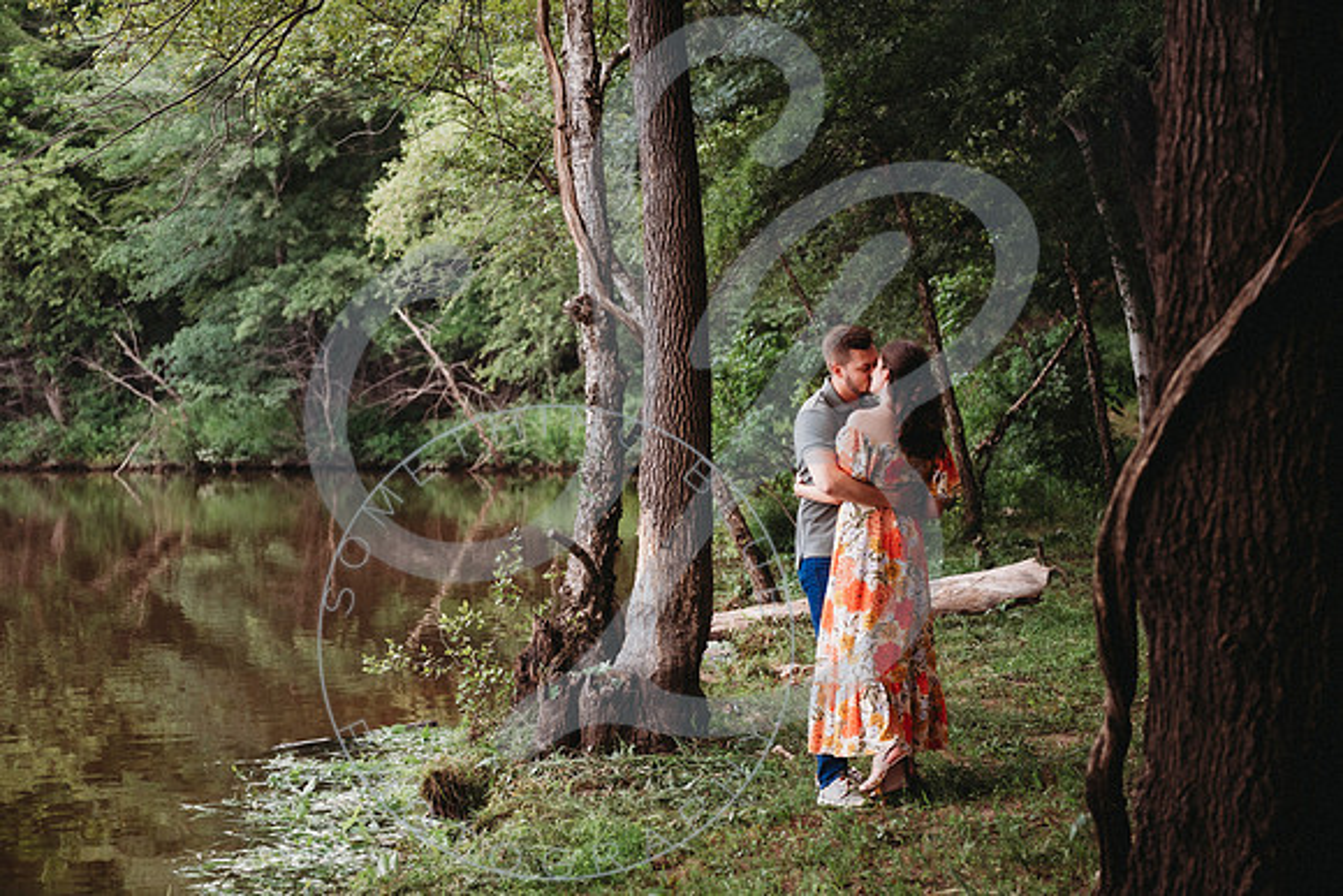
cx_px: 650
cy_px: 449
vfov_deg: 18.4
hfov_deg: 27.3
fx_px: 2761
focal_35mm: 74
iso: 400
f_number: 2.8
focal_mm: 70
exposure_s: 1/160
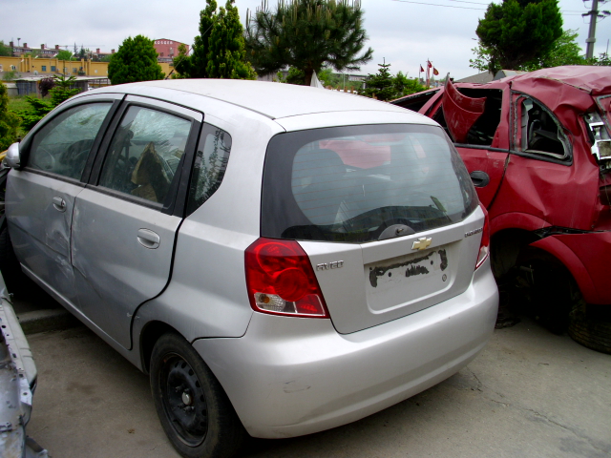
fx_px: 618
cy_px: 229
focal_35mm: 35
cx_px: 306
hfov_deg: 52.6
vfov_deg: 40.7
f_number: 3
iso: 50
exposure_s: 1/173
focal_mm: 6.2
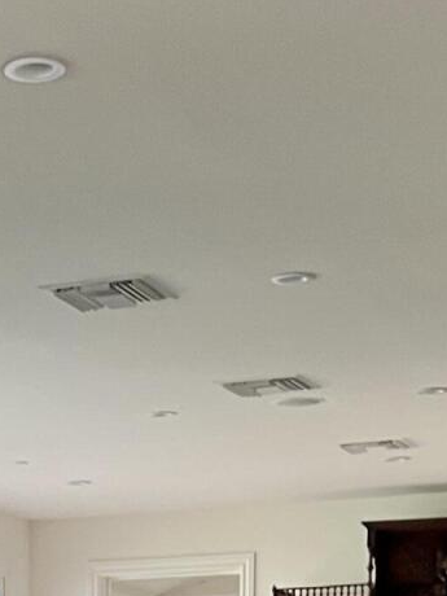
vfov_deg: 14.7
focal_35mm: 113
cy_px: 1149
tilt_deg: -11.3
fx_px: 1946
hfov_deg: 13.0
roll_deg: -1.4
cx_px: 34
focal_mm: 5.7
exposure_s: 1/60
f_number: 1.5
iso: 100
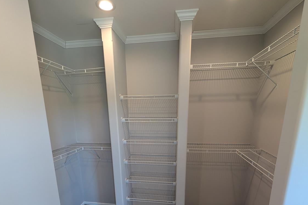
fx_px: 145
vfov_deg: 67.4
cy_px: 145
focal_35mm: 17
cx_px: 155
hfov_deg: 93.3
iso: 144
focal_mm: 2.02
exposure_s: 1/120
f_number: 1.7
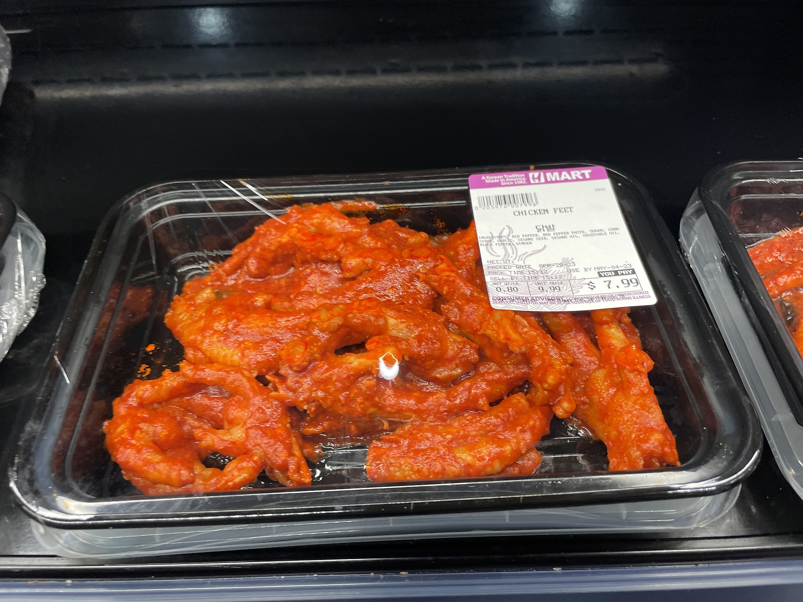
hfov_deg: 67.3
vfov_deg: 53.1
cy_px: 301
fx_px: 603
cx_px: 402
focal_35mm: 26
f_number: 1.6
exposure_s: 1/118
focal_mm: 4.2
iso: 125
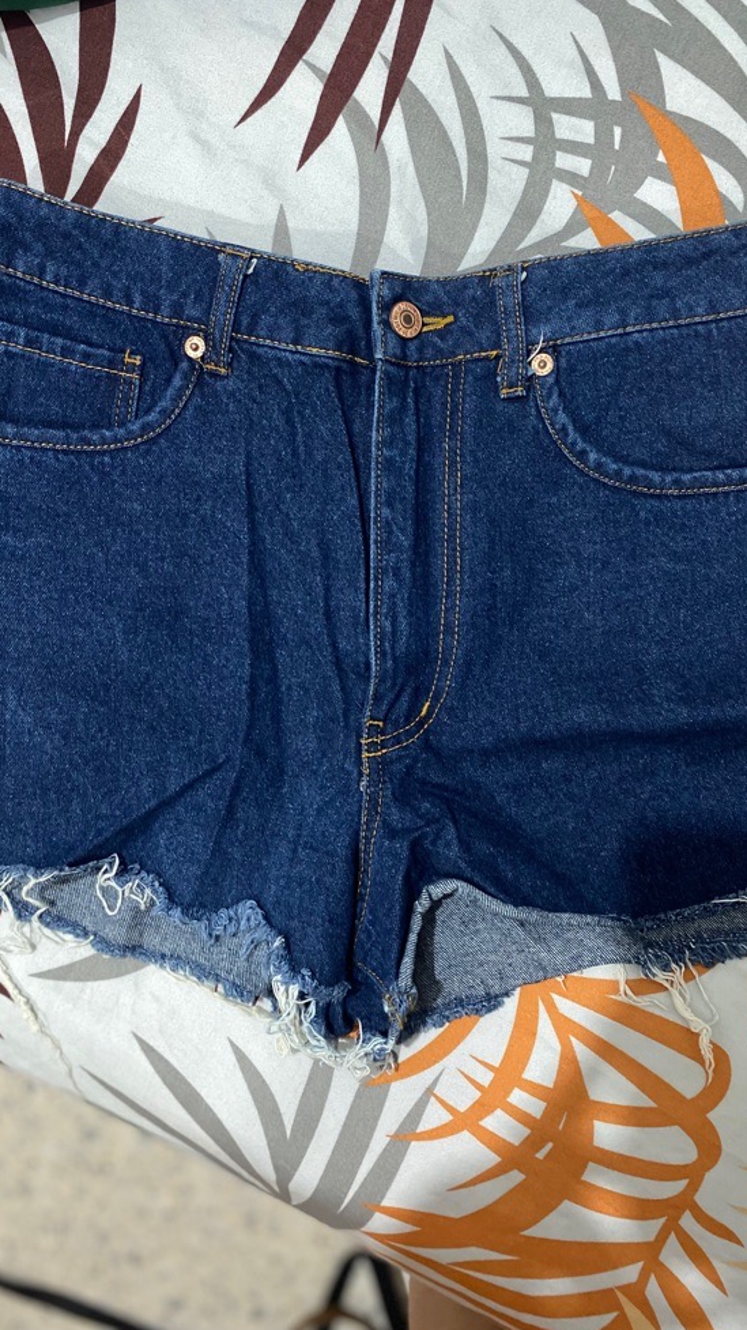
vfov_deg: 66.1
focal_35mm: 29
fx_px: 1022
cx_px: 373
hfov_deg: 40.2
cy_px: 653
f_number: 1.8
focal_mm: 4.25
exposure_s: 1/25
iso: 800
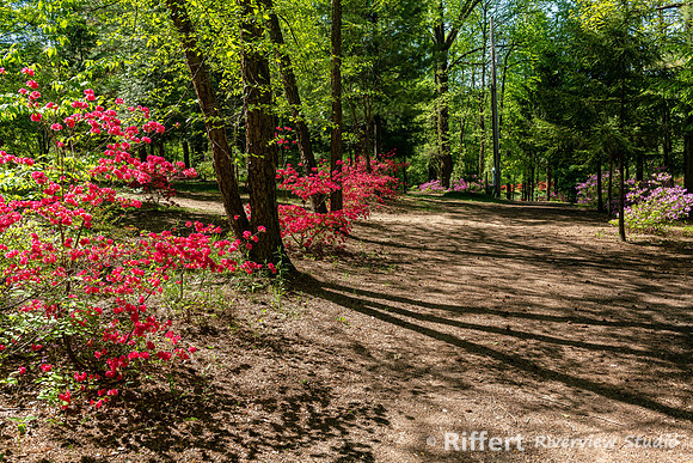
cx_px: 346
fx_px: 597
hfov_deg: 60.3
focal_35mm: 31
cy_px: 232
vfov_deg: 42.3
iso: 180
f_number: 8
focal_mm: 31
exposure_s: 1/160
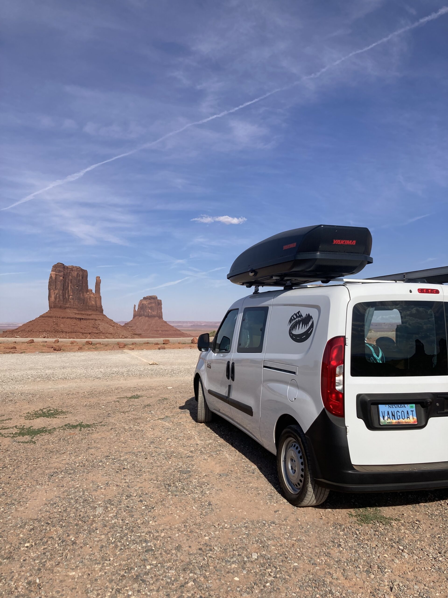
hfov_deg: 49.7
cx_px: 224
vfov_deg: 63.4
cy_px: 299
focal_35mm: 28
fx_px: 483
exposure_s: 1/3247
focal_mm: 3.99
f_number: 1.8
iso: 25
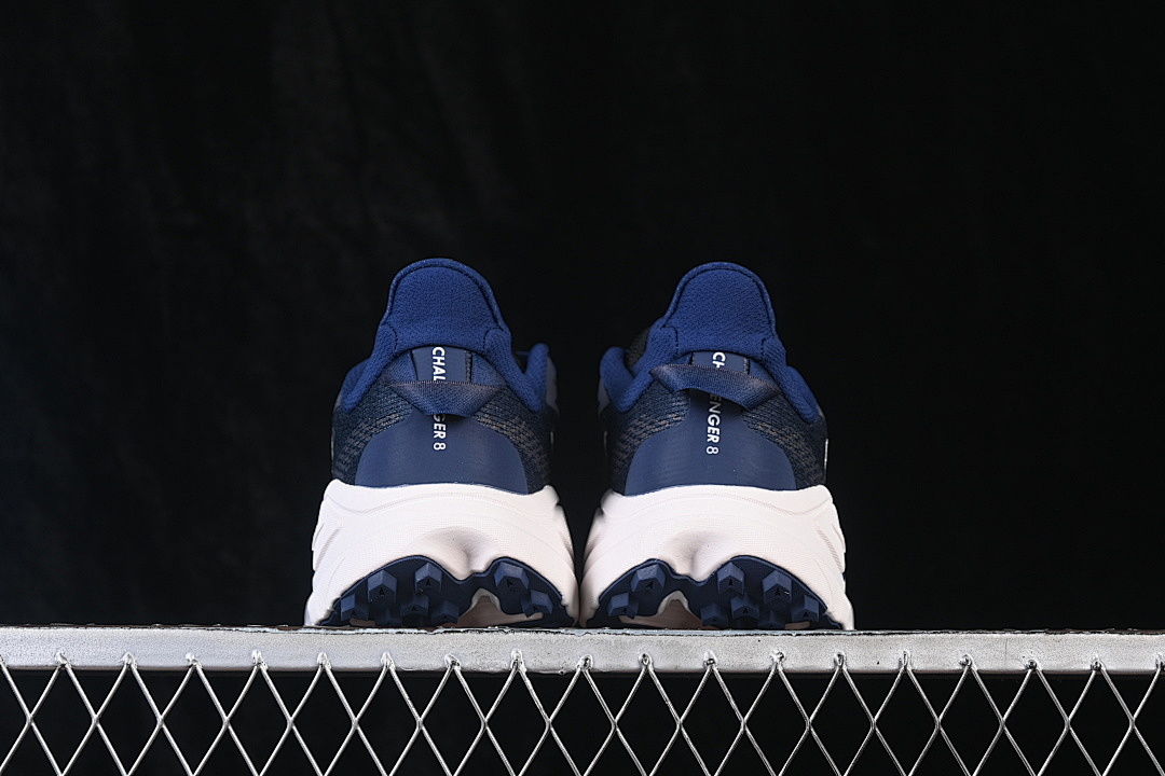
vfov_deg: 18.2
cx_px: 582
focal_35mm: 75
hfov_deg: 27.0
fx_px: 2427
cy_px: 388
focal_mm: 50
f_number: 6.3
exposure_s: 1/60
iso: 160
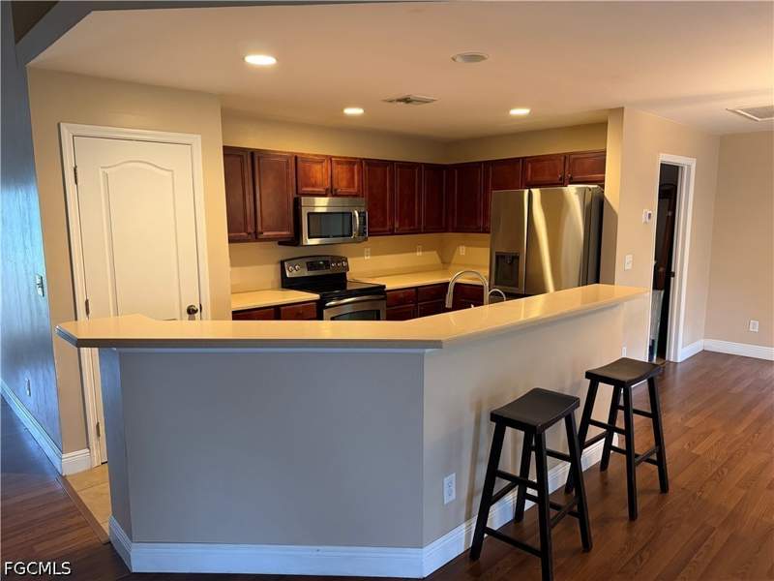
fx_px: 537
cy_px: 290
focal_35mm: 24
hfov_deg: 71.6
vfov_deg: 56.8
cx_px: 387
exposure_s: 1/60
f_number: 1.78
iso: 640
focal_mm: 6.76
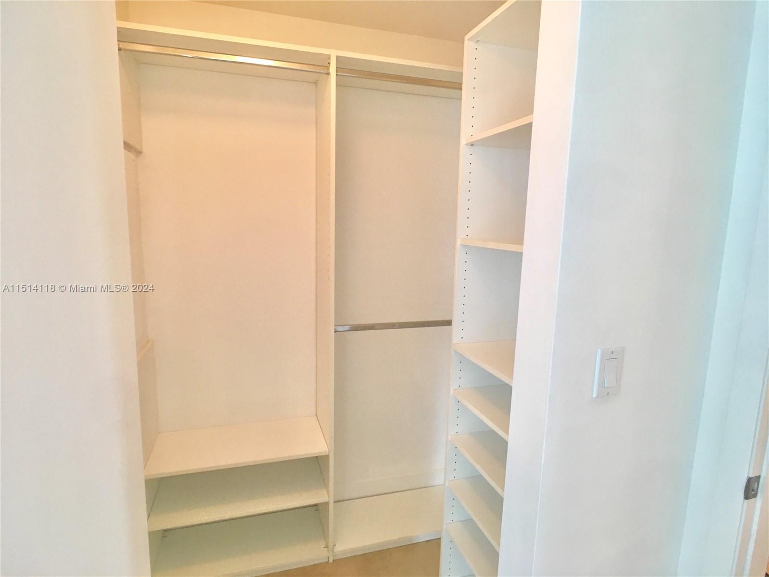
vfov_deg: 48.2
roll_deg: -1.5
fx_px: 644
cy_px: 288
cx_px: 384
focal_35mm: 29
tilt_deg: -7.4
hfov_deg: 61.7
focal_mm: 4.15
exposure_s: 1/30
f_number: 2.2
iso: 80
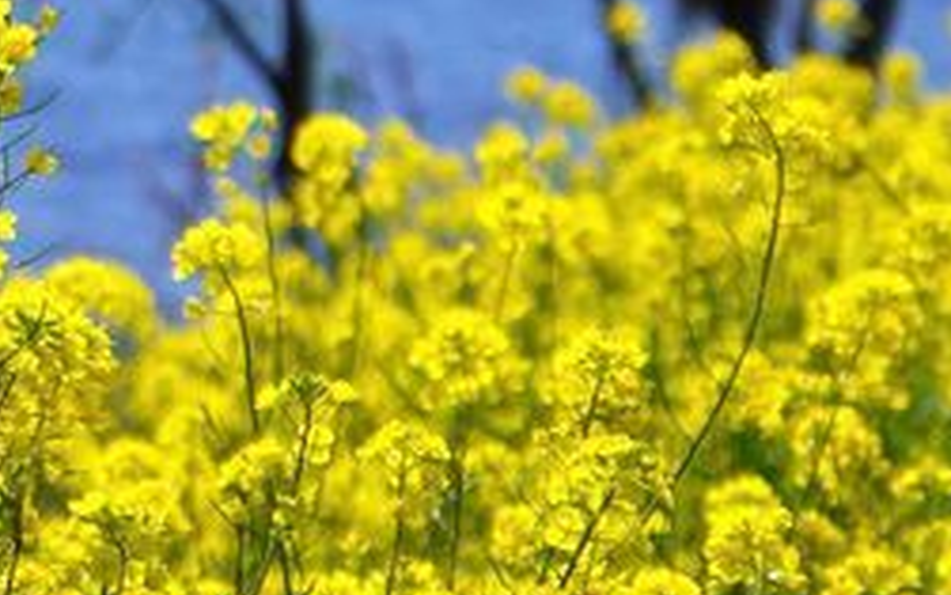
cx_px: -224
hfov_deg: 6.1
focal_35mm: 341
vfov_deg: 3.8
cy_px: -500
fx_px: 8840
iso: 100
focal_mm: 70
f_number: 5.6
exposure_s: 1/320
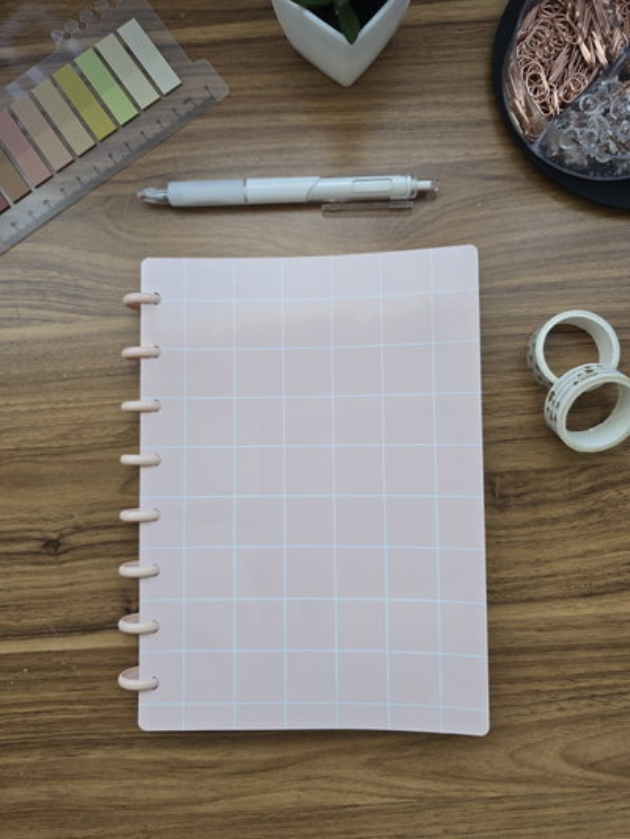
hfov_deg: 58.9
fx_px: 558
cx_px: 315
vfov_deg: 73.9
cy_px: 420
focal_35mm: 23
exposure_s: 1/59
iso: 80
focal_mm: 6.3
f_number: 1.7
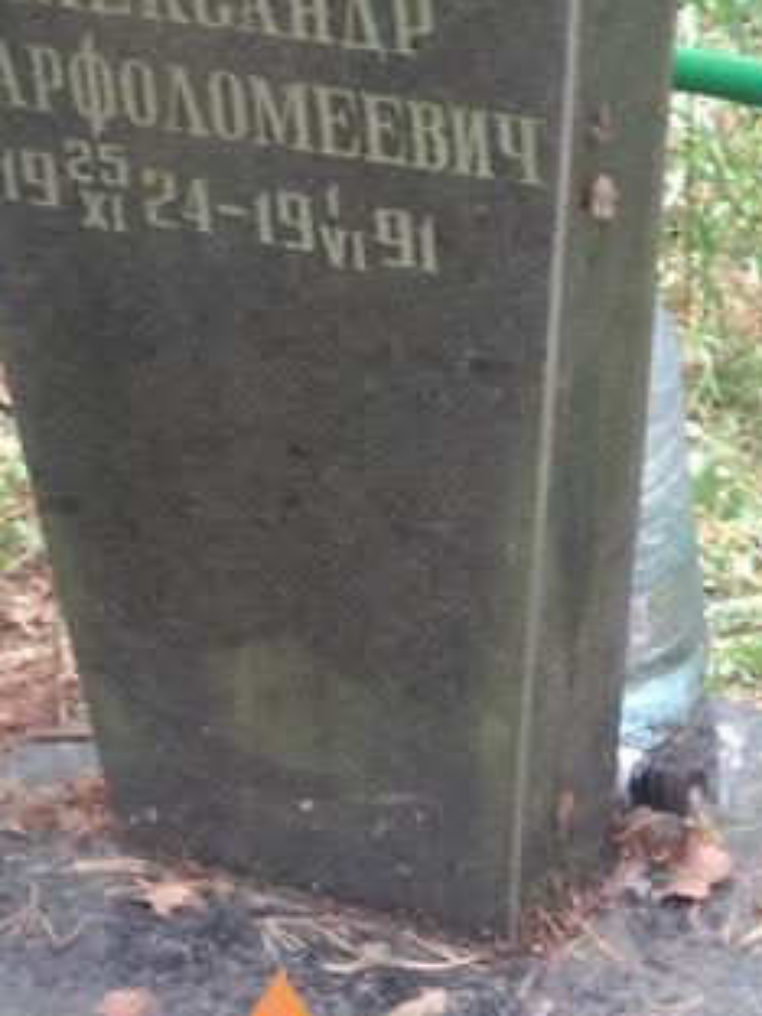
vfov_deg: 19.4
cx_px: 238
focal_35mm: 100
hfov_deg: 14.8
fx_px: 2935
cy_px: 192
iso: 320
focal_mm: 5.99
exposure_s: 1/60
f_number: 2.6
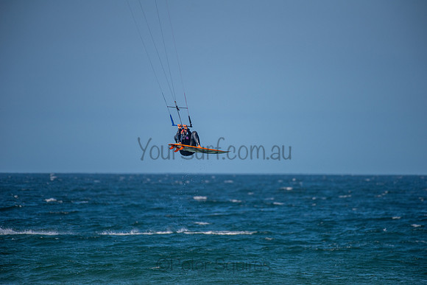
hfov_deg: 4.1
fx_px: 5932
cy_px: 142
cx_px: 214
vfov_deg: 2.8
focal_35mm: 500
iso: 320
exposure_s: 1/4000
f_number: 5.6
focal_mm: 500
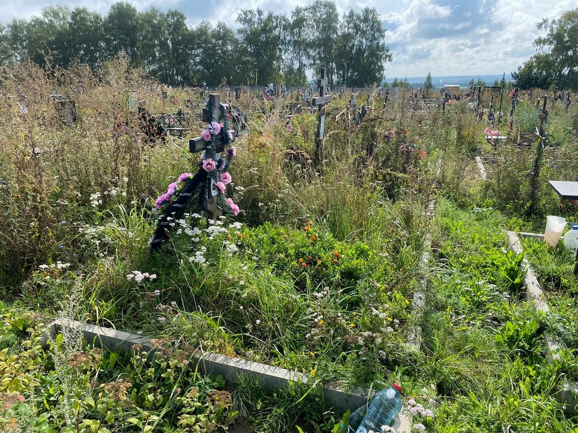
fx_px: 434
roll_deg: +1.6
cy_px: 216
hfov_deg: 67.3
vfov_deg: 53.1
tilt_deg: -19.7
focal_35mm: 26
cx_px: 289
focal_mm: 4.25
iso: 32
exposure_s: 1/1206
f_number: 1.8
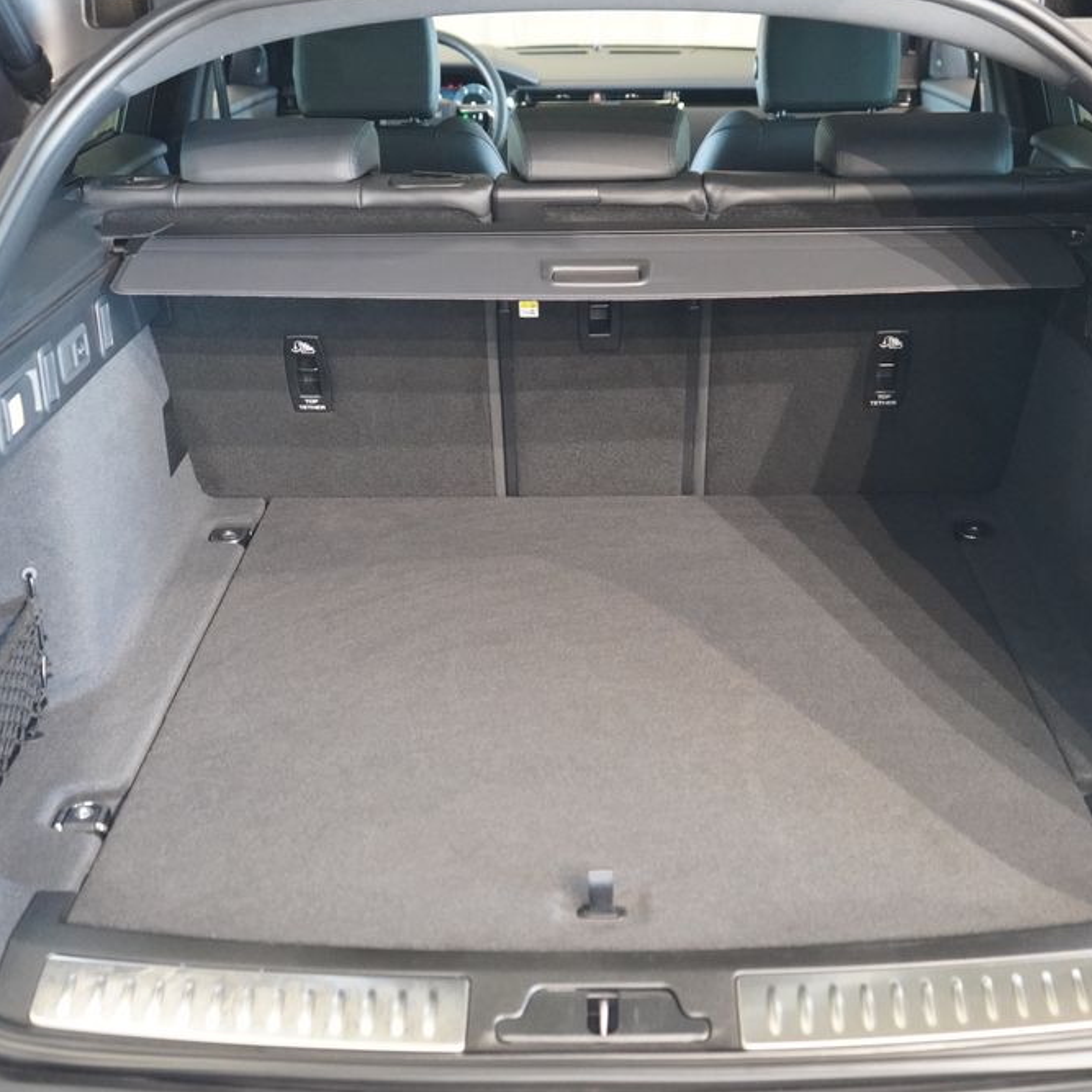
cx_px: 599
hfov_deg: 36.0
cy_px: 539
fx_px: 1677
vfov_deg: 36.1
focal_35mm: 47
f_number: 4
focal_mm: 36
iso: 10000
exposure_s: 1/160
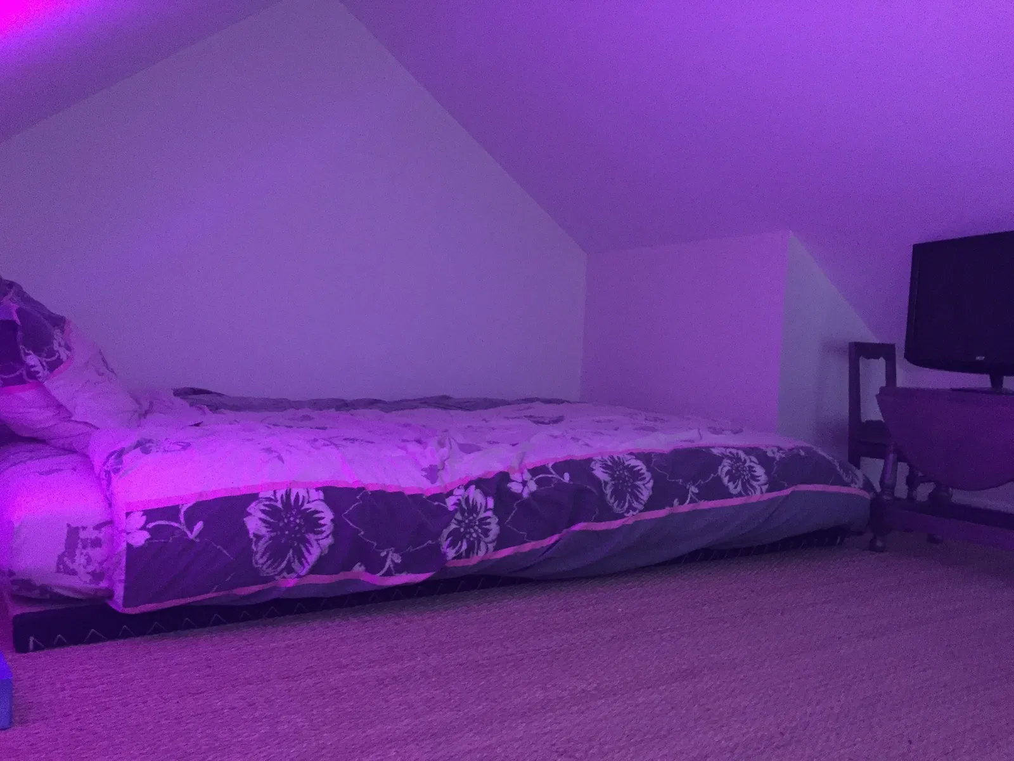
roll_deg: -3.0
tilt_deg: -1.9
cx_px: 507
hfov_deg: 61.7
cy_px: 380
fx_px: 849
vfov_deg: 48.2
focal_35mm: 29
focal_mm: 4.15
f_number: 2.2
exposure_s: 1/17
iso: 1000
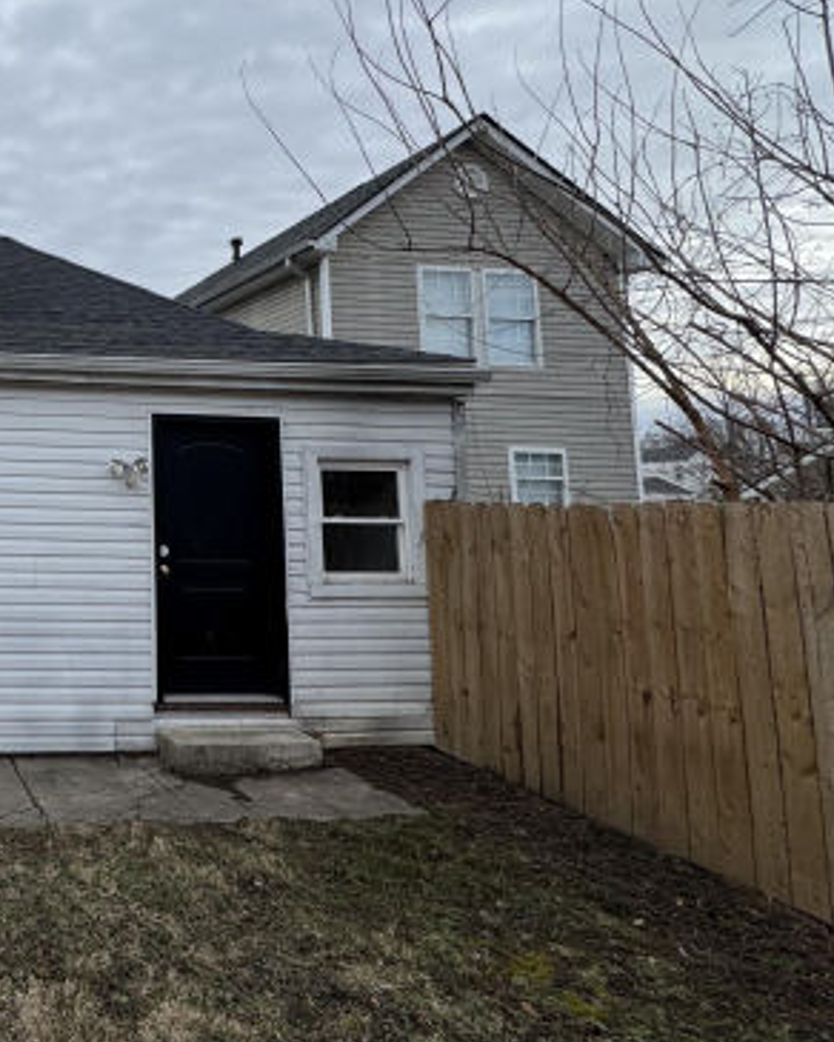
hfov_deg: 43.7
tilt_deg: +9.4
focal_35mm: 25
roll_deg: -1.8
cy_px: 408
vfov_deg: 67.3
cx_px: -84
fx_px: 771
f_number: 2.2
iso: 40
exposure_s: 1/600
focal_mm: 2.22
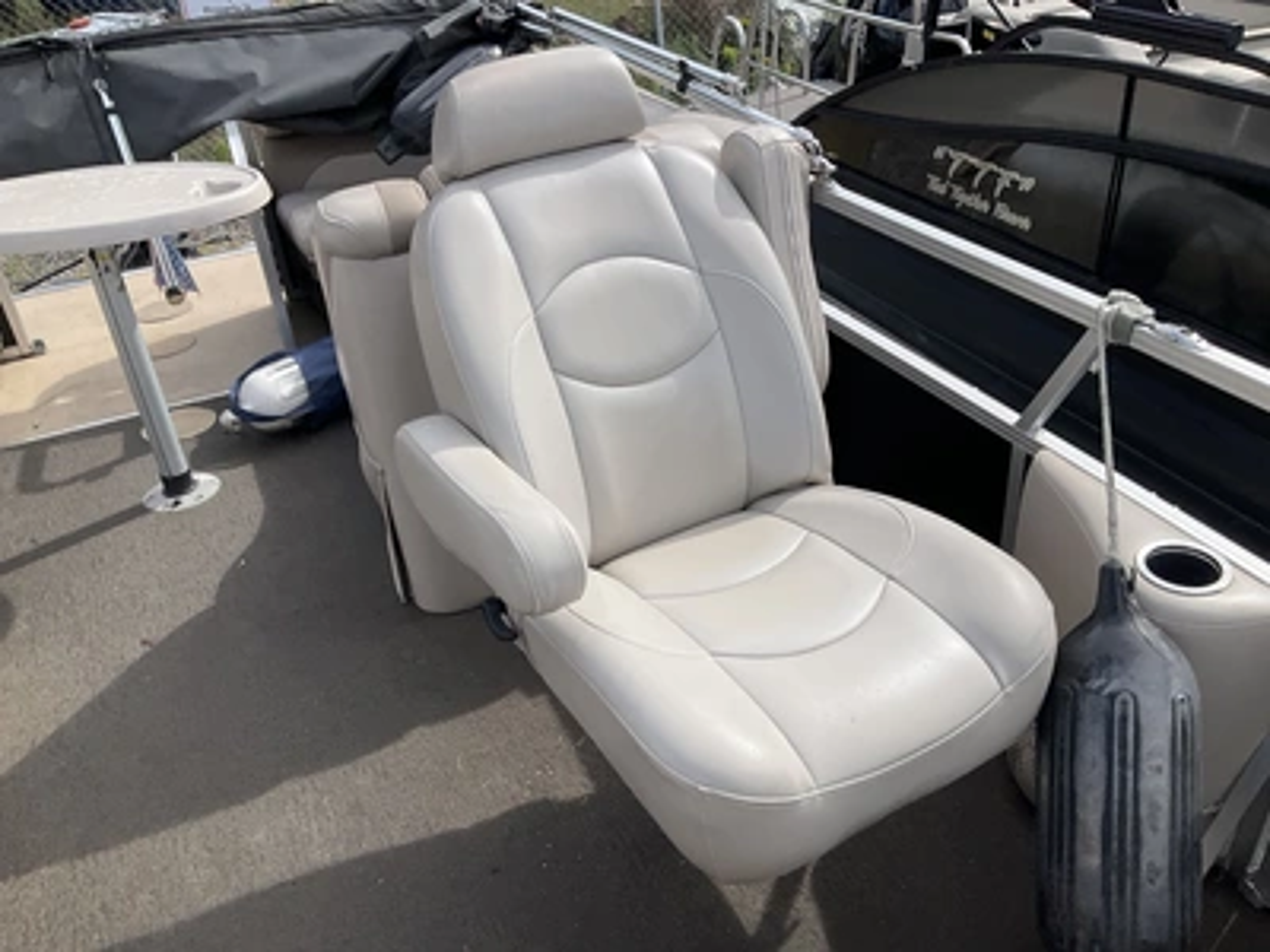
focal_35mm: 29
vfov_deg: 48.2
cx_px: 635
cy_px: 476
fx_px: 1064
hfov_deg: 61.7
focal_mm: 3
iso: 25
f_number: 1.8
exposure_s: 1/1451
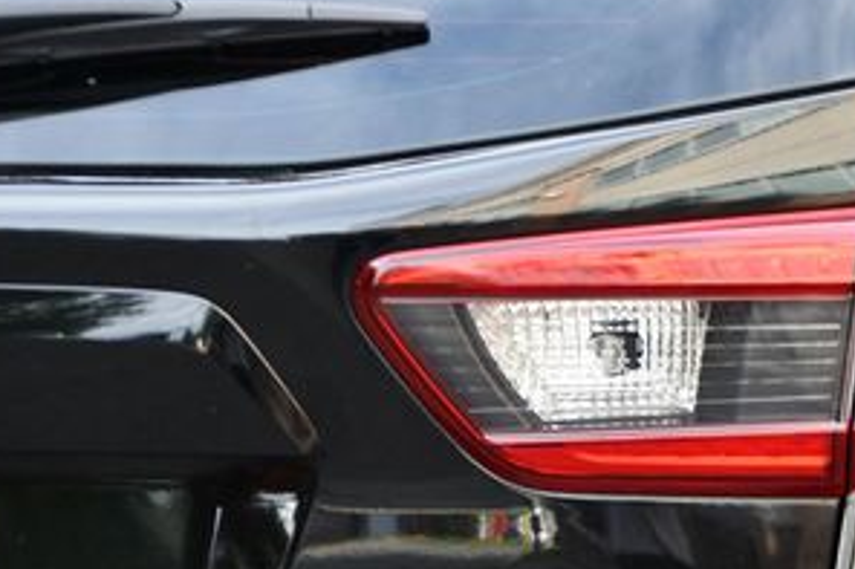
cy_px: 430
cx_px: 748
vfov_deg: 4.9
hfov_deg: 7.4
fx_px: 6622
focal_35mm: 279
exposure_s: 1/250
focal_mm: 86
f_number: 4.8
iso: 450
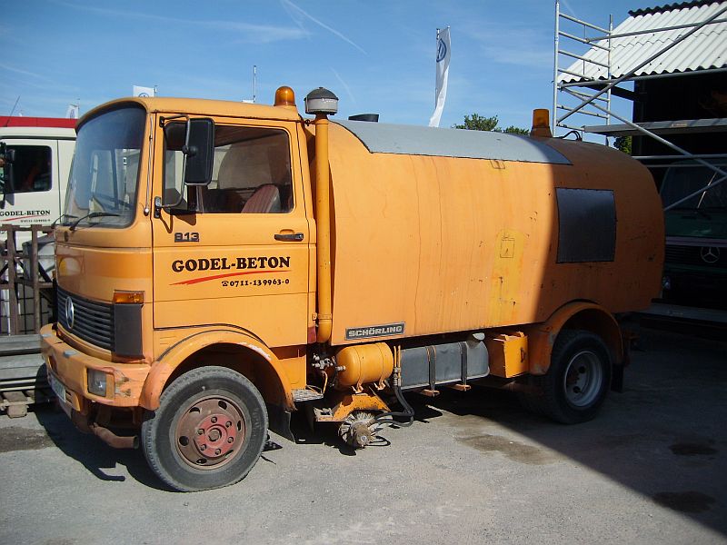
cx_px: 364
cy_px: 272
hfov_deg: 52.6
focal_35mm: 35
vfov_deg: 40.7
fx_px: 735
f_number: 7.1
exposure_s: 1/438
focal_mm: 5.8
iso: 50
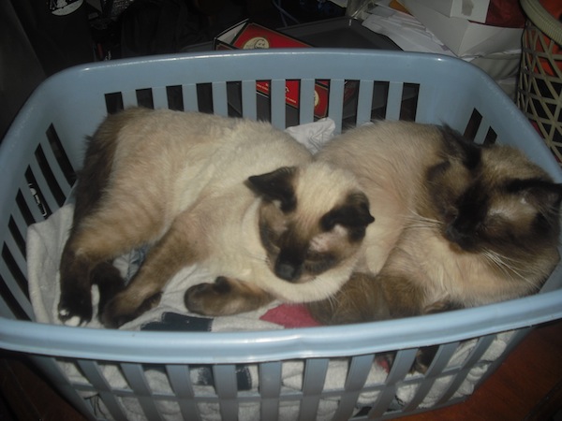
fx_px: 617
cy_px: 210
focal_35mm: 38
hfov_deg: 49.0
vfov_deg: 37.7
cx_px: 281
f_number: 2.8
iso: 64
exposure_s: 1/60
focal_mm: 6.2
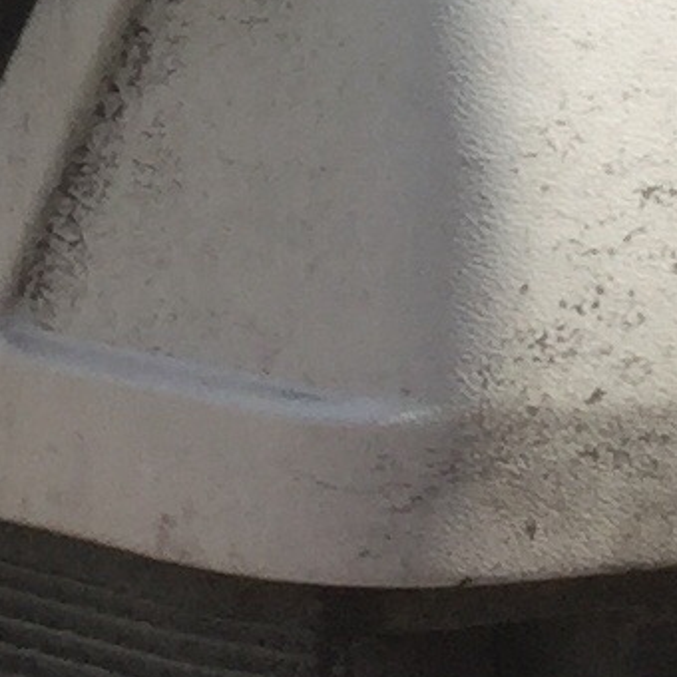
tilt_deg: -5.3
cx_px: -558
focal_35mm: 263
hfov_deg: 6.5
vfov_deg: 6.4
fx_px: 5819
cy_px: -872
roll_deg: +0.1
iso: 25
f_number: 2.4
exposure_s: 1/947
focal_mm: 3.3
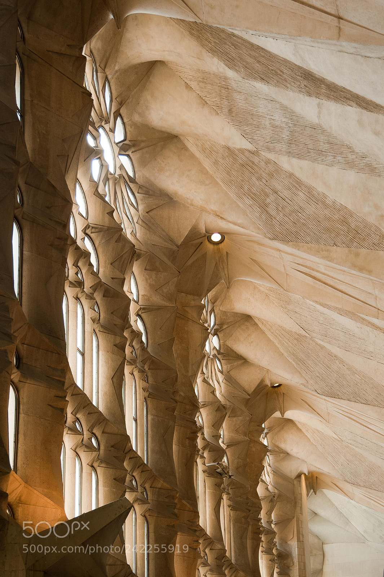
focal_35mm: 48
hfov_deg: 28.0
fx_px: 769
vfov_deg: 41.1
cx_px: 192
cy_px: 288
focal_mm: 48
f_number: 6.3
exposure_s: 1/125
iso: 500
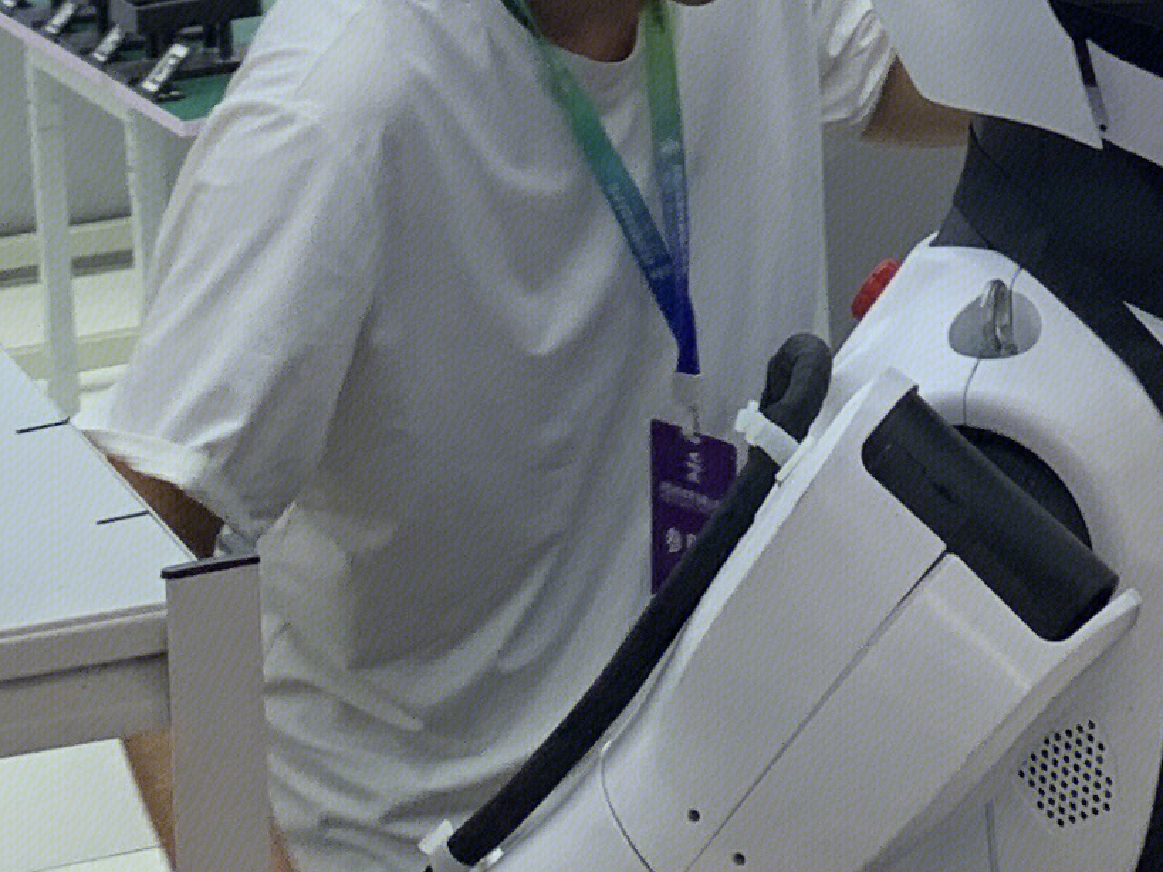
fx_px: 4300
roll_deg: +3.0
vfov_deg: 10.8
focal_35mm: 128
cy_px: -712
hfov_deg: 15.2
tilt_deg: +0.1
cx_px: 1123
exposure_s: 1/100
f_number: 1.8
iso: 32
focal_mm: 4.25
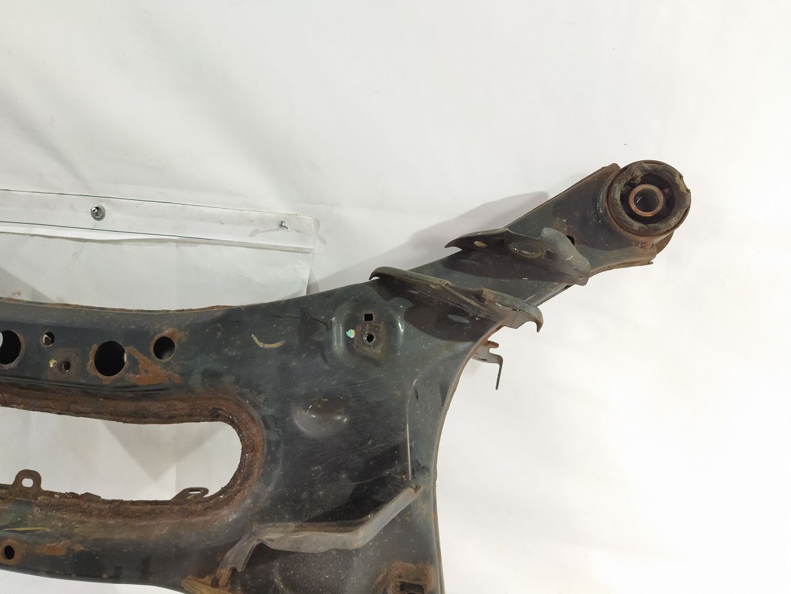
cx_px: 396
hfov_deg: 65.3
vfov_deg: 51.4
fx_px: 617
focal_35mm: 27
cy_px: 297
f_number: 1.79
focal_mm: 4.71
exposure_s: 1/50
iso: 306
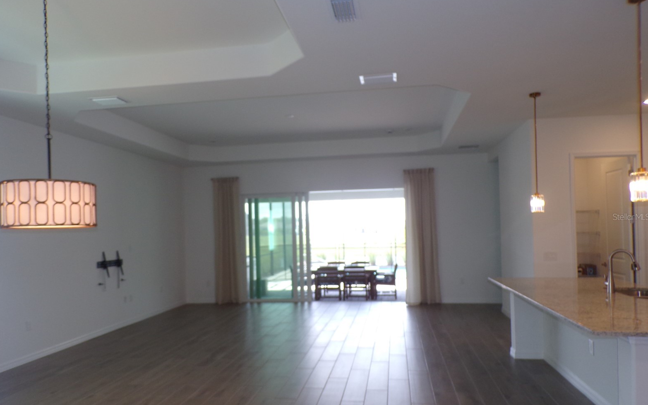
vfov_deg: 47.5
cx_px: 321
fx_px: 459
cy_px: 217
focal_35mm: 26
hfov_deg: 70.4
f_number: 3
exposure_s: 1/50
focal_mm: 4.3
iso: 100
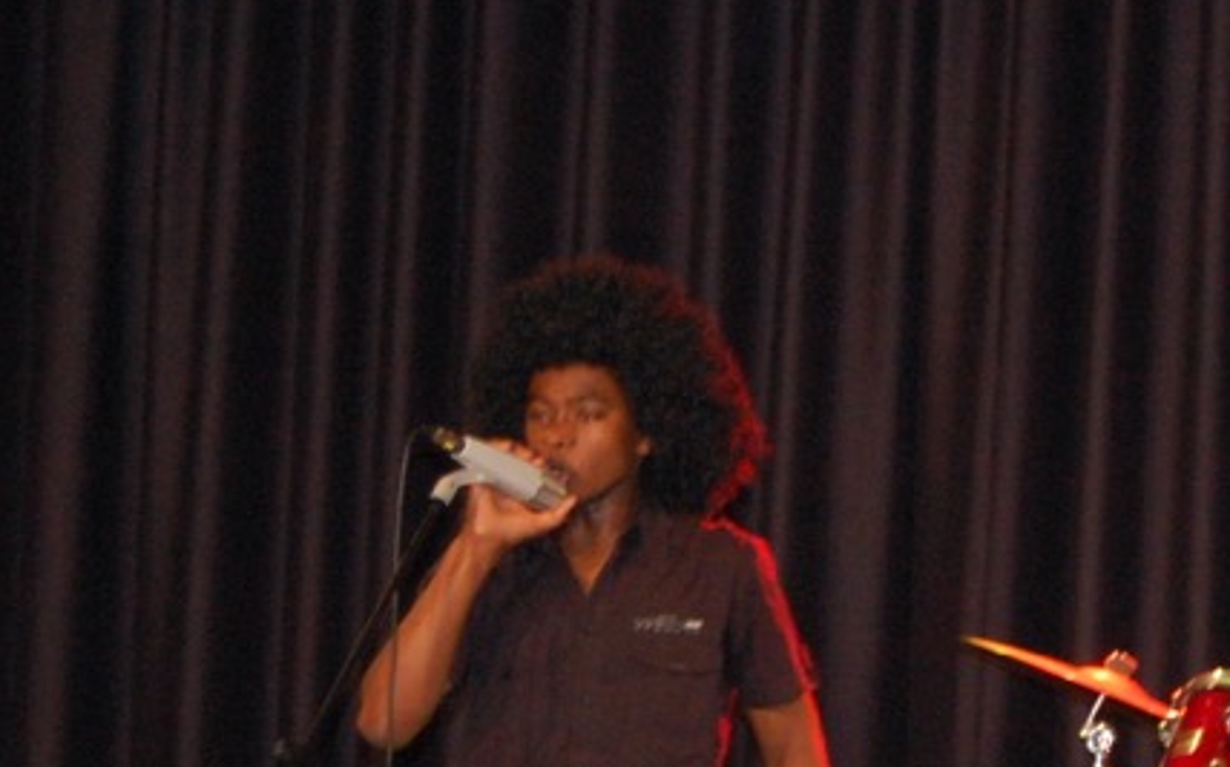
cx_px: 994
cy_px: 654
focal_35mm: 210
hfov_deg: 10.0
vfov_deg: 6.2
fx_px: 7036
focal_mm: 42
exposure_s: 1/60
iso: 900
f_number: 5.3
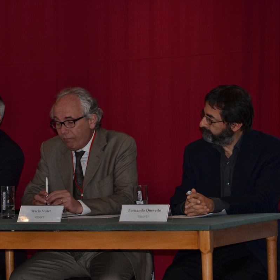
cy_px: 141
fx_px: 1409
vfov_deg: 11.3
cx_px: 75
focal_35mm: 154
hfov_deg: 11.3
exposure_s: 1/60
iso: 200
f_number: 5.6
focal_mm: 80
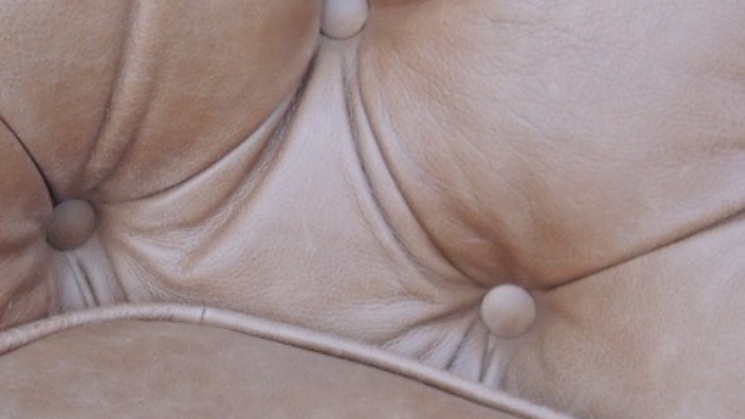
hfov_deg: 19.8
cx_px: 9
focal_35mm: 105
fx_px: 2074
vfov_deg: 11.5
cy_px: 340
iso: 450
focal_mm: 7.1
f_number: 3.3
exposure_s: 1/13
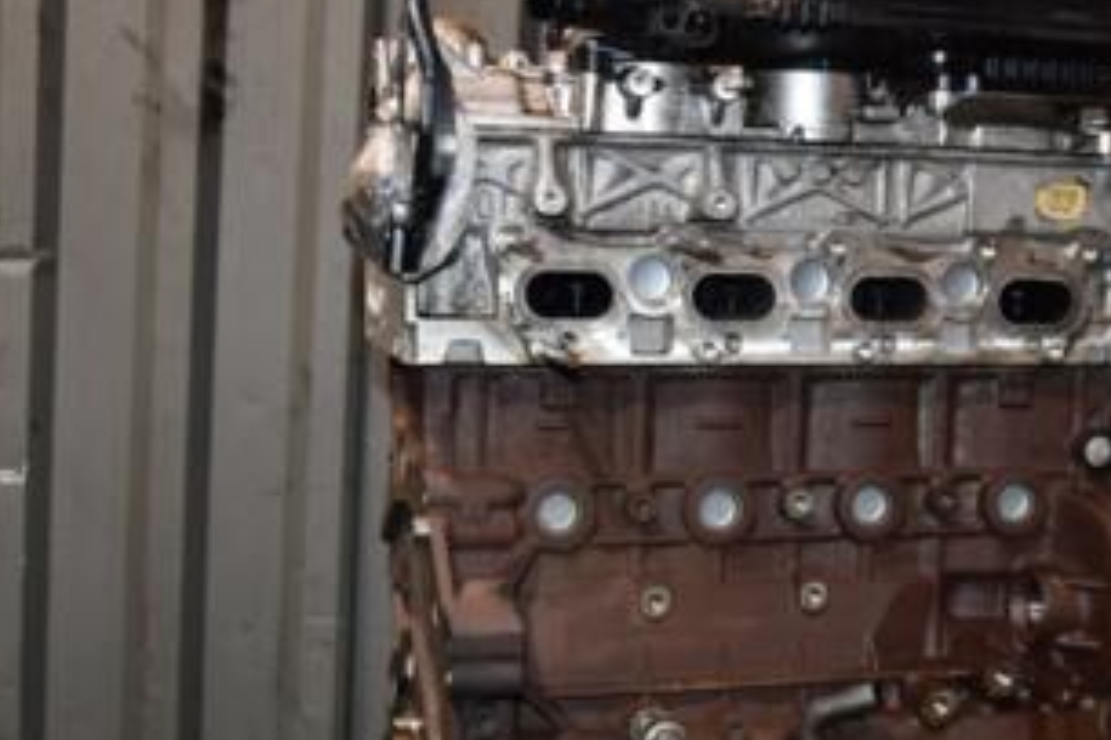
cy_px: 496
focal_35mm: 62
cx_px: 787
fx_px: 1912
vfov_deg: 21.8
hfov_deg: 32.0
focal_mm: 21
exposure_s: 1/60
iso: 800
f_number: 5
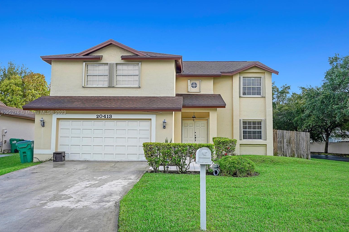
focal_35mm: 31
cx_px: 174
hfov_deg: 60.3
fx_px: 301
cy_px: 113
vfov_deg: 42.3
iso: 400
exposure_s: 1/640
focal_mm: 20
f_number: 6.3
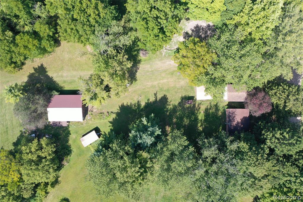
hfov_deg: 65.5
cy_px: 101
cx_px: 152
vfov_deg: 46.4
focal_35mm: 28
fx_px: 236
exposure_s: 1/200
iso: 100
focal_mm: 10.26
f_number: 5
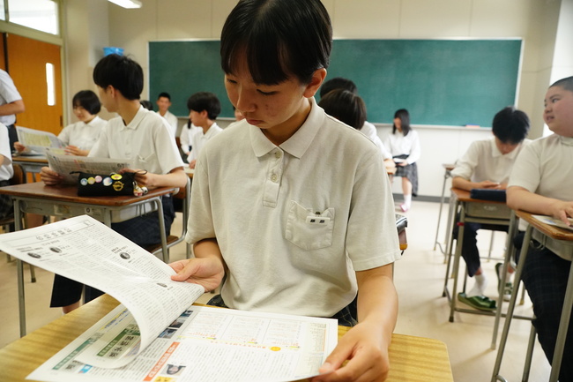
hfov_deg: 69.4
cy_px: 191
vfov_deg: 49.5
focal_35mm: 26
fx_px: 414
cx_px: 286
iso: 6400
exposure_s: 1/800
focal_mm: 26
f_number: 4
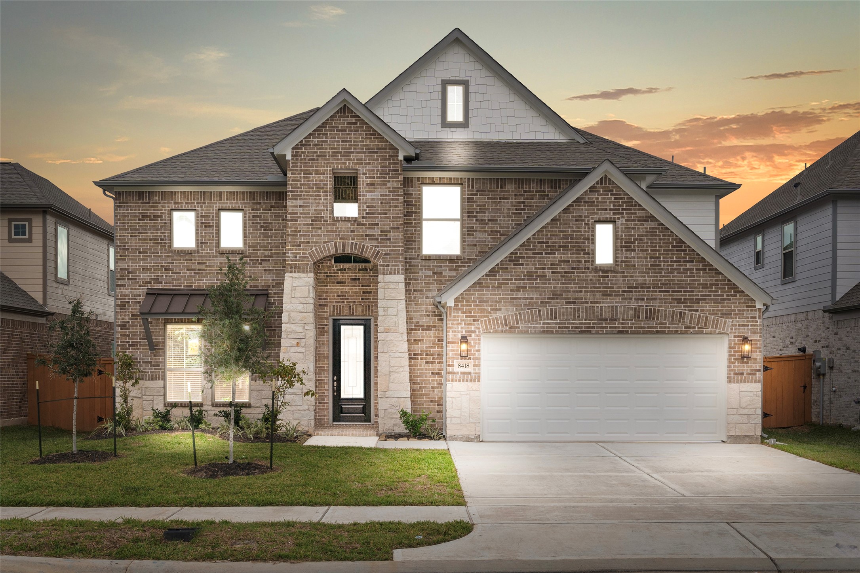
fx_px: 1003
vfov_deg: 31.9
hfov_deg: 46.4
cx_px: 430
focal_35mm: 42
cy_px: 286
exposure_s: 1/320
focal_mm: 28
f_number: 9
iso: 320
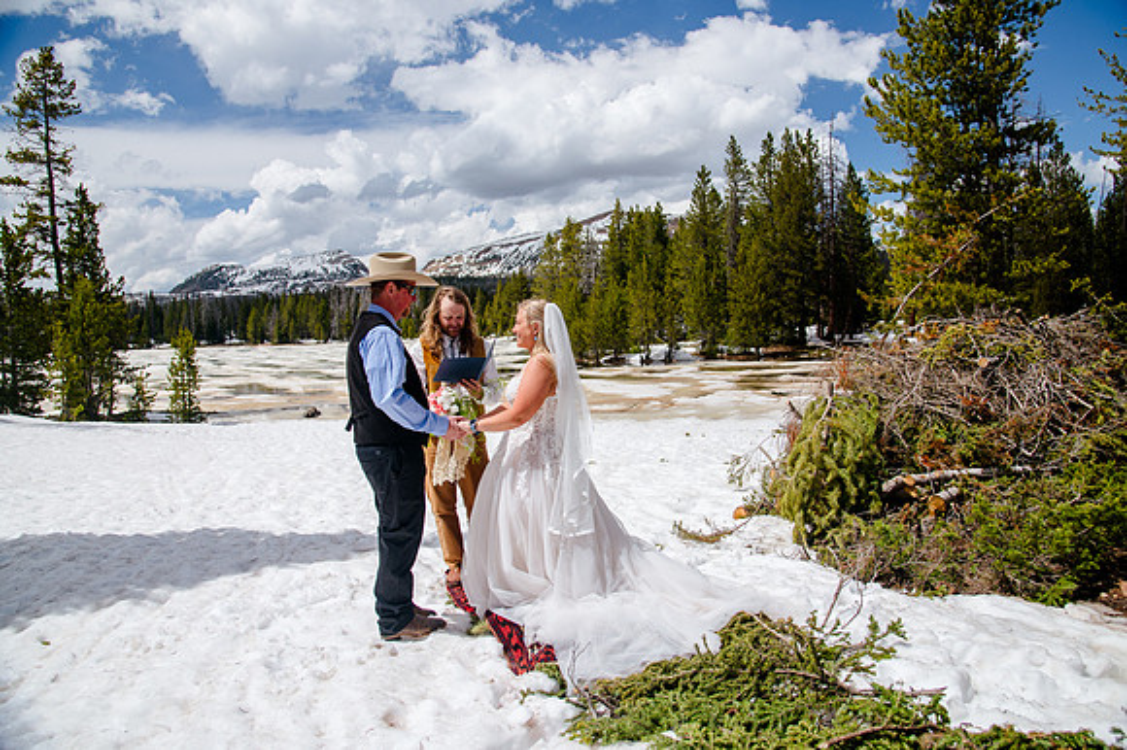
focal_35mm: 25
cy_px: 361
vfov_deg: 51.5
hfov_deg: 71.8
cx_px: 567
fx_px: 778
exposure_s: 1/800
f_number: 5.6
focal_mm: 24
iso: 200
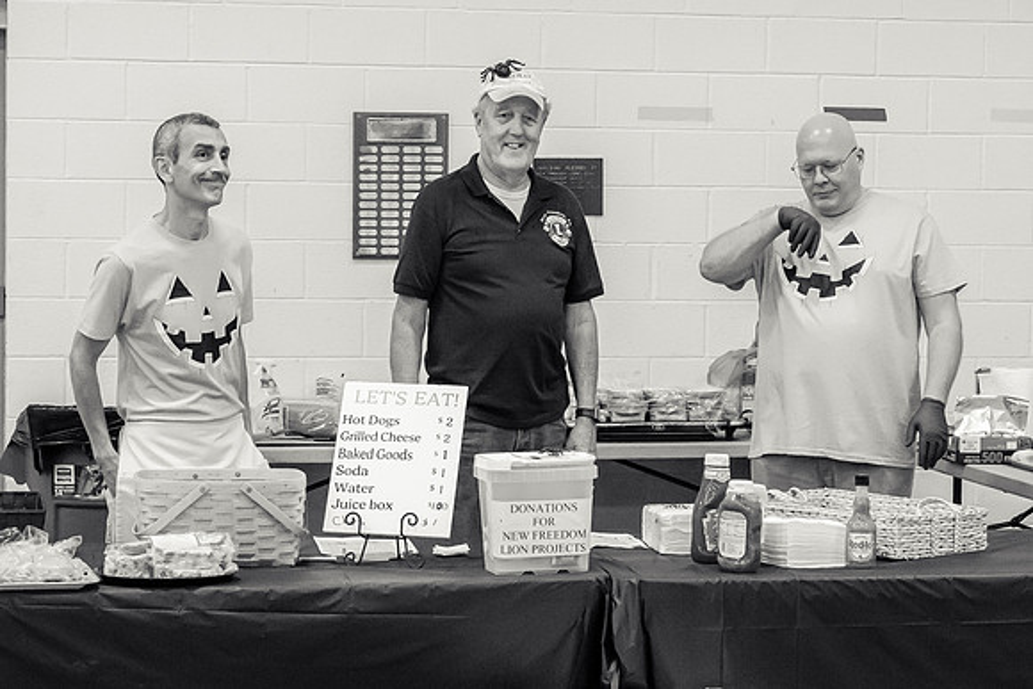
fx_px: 2683
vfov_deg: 14.6
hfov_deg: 21.8
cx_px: 501
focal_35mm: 93
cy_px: 296
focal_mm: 43
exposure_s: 1/200
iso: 6400
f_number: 6.3
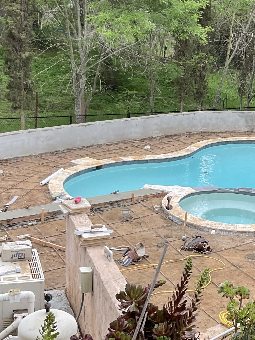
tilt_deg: -15.9
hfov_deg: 20.8
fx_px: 687
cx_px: 206
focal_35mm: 70
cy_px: 174
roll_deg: -3.7
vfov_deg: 27.8
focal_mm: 3
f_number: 1.8
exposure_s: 1/198
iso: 16
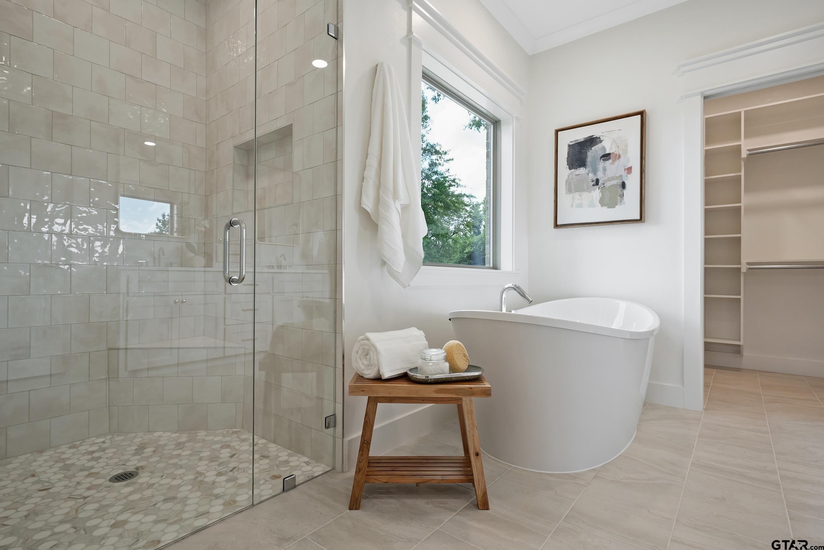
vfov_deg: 67.4
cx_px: 412
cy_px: 275
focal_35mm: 18
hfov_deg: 90.0
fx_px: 412
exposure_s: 1/50
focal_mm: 18
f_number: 8
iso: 800
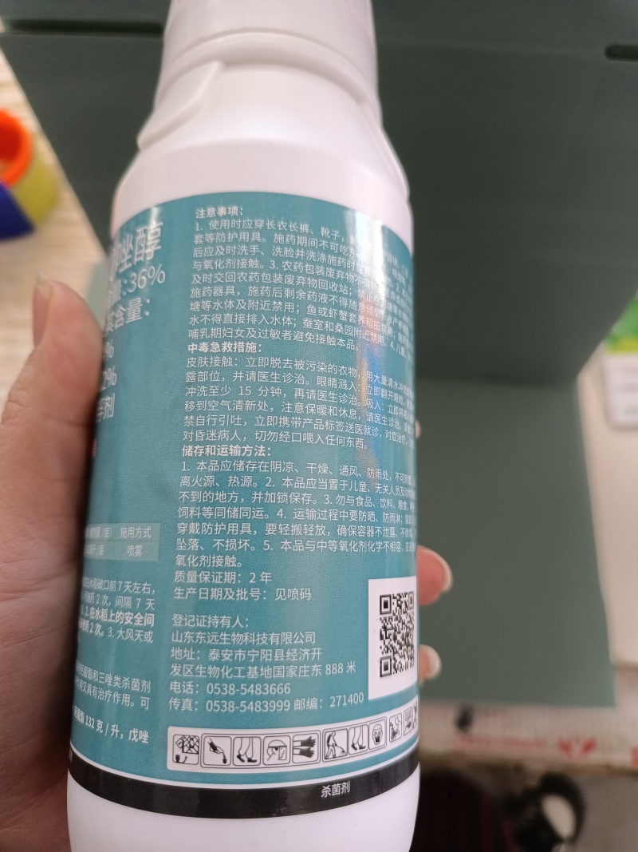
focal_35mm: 23
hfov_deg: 58.9
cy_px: 426
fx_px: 565
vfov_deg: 73.9
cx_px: 319
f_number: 1.88
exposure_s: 1/100
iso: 1222
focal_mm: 5.59
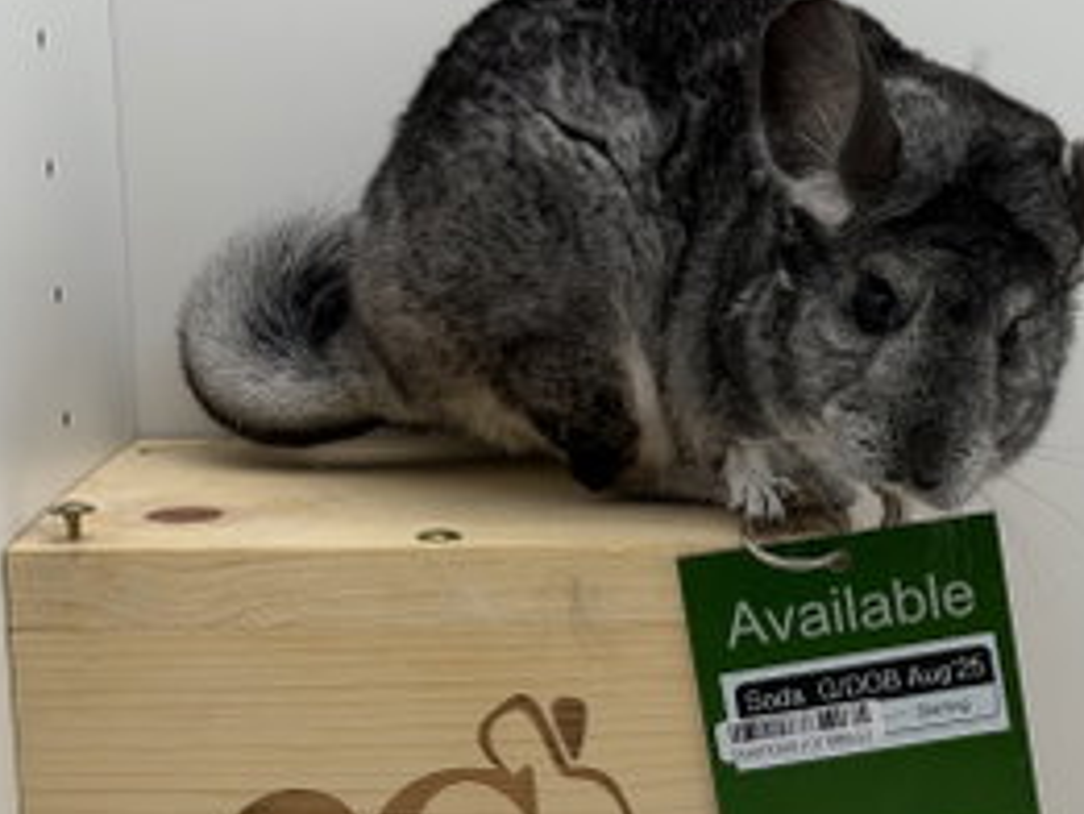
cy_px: 584
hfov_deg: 21.1
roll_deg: +0.0
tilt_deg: -12.5
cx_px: 814
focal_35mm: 92
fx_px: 2882
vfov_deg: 16.0
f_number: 1.78
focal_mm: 6.76
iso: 64
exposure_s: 1/652
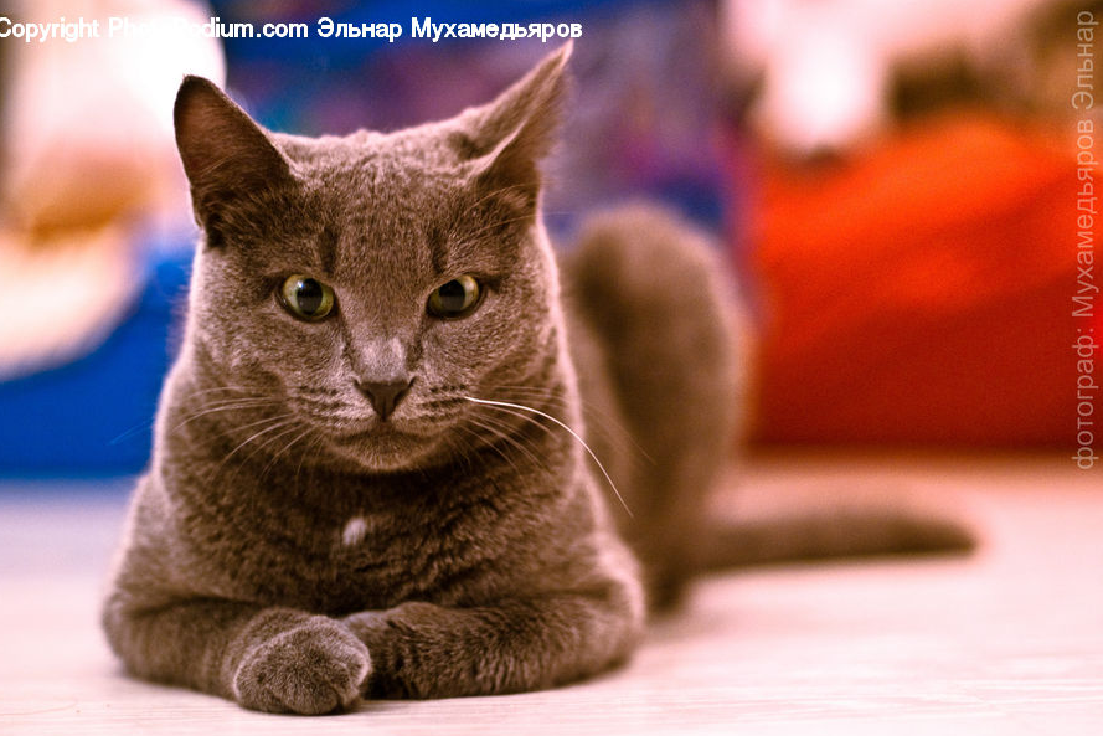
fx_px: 2329
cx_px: 552
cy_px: 372
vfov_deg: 18.0
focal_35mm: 76
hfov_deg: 26.6
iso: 500
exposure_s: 1/30
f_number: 1.8
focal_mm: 50
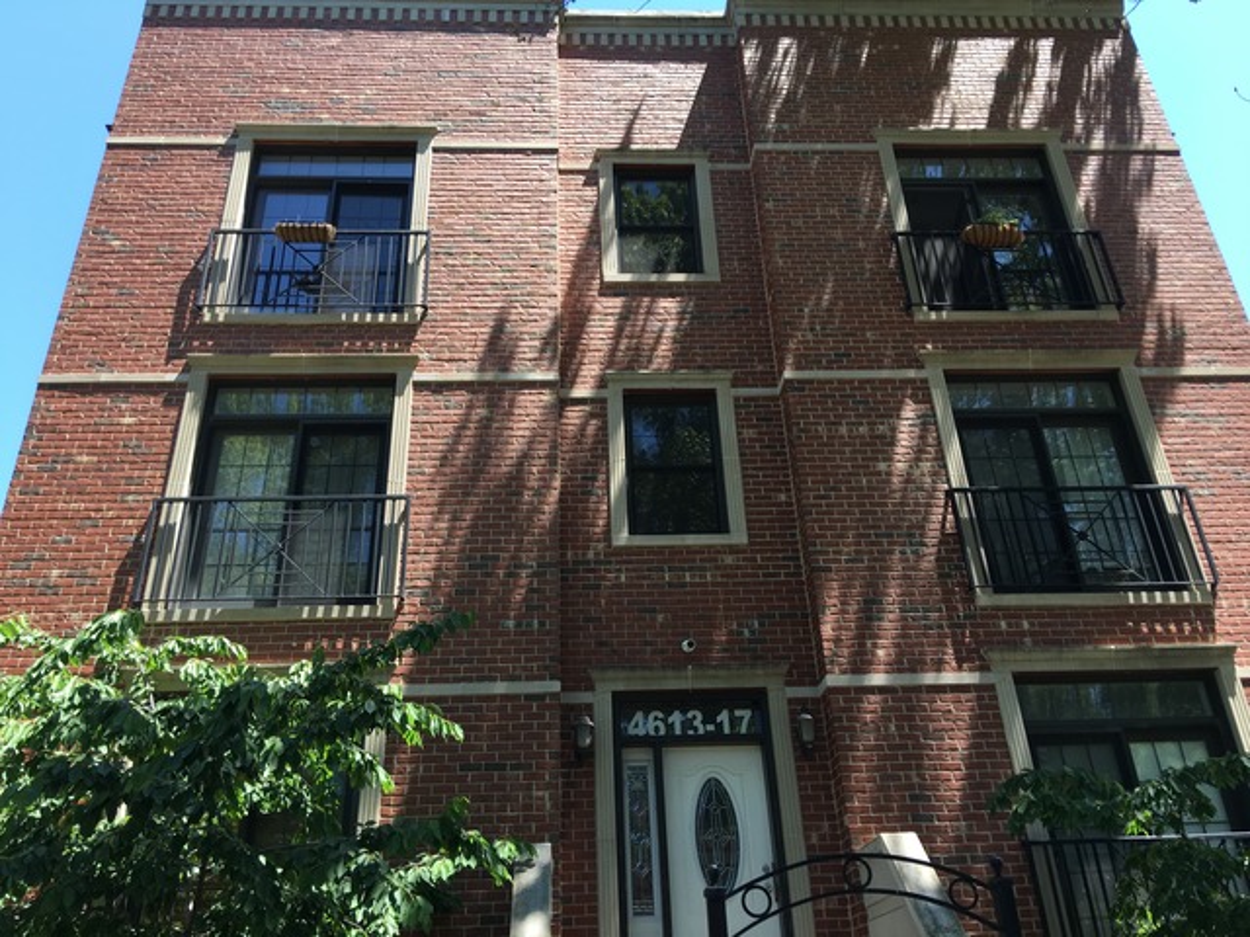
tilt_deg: +30.0
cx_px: 625
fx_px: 1047
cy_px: 468
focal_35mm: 29
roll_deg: +2.6
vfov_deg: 48.2
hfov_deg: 61.7
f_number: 2.2
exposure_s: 1/289
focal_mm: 4.15
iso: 25
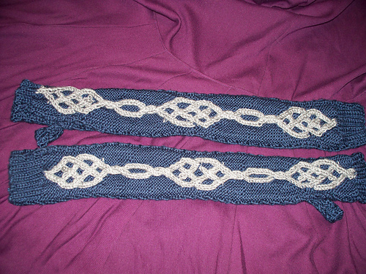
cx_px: 183
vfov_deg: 39.7
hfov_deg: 51.4
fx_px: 381
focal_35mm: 36
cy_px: 137
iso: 200
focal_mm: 7.54
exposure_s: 1/30
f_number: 2.8
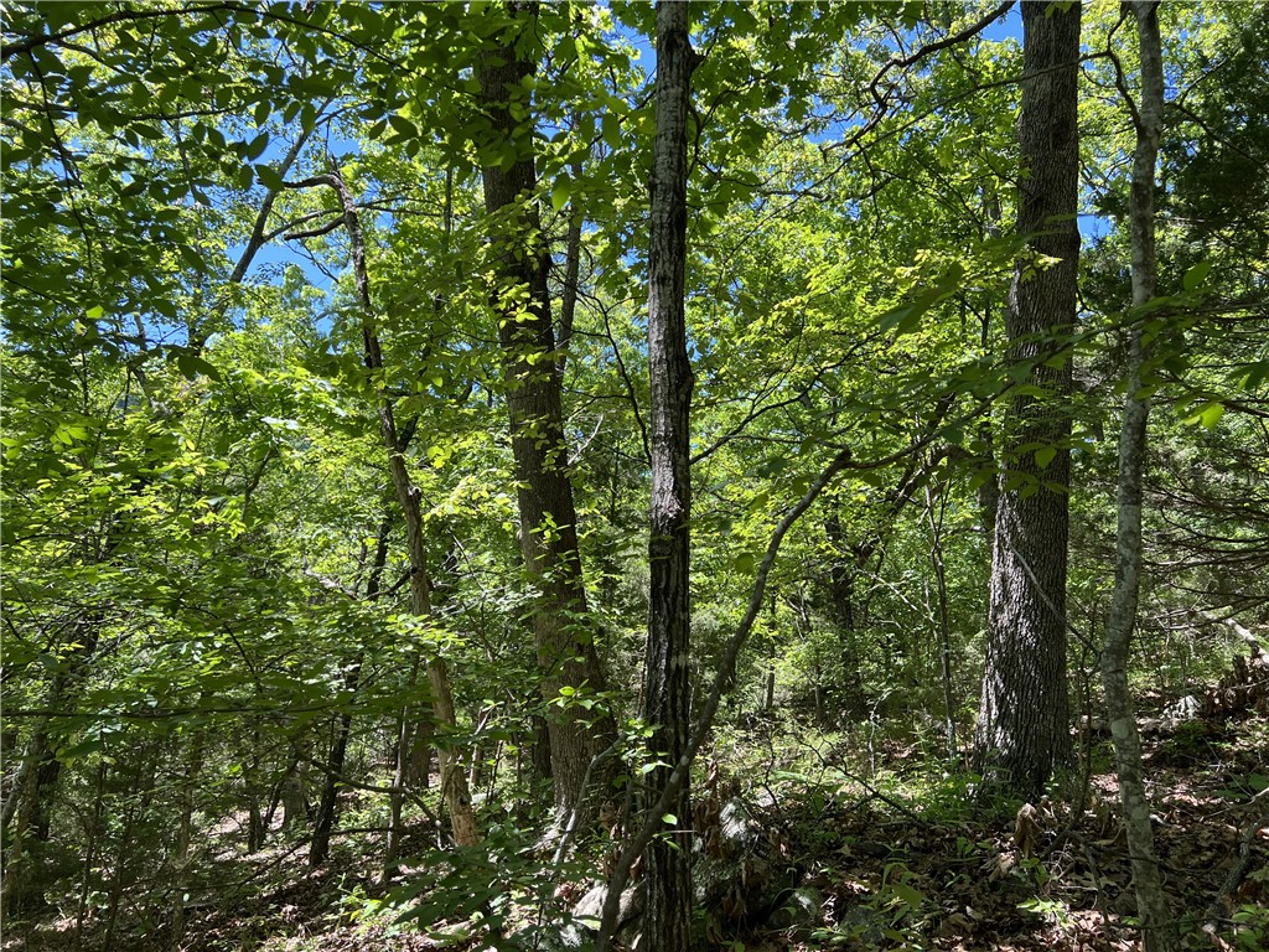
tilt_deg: +11.2
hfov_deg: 67.3
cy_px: 476
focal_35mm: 26
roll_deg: -4.0
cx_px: 634
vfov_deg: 53.1
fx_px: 953
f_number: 1.5
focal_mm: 5.7
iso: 50
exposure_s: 1/523
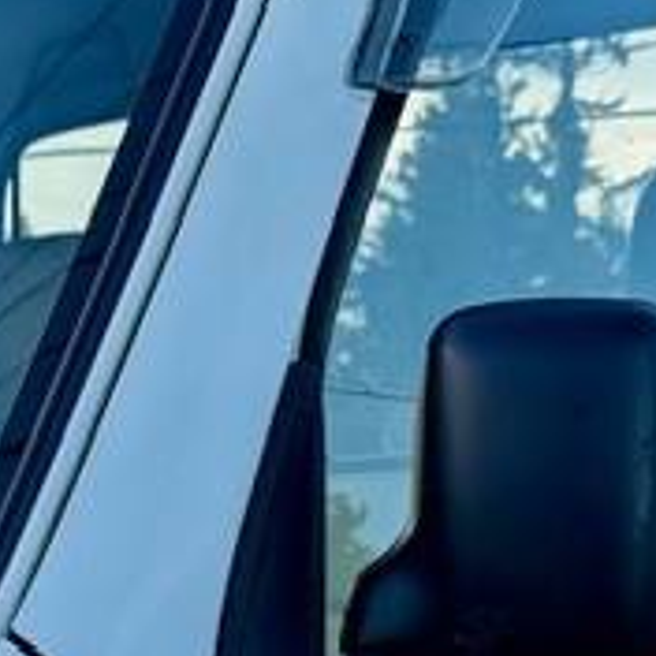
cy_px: 1170
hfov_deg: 11.3
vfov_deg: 10.7
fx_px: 3302
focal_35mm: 154
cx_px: 335
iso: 80
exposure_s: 1/689
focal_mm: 6.76
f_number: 1.78
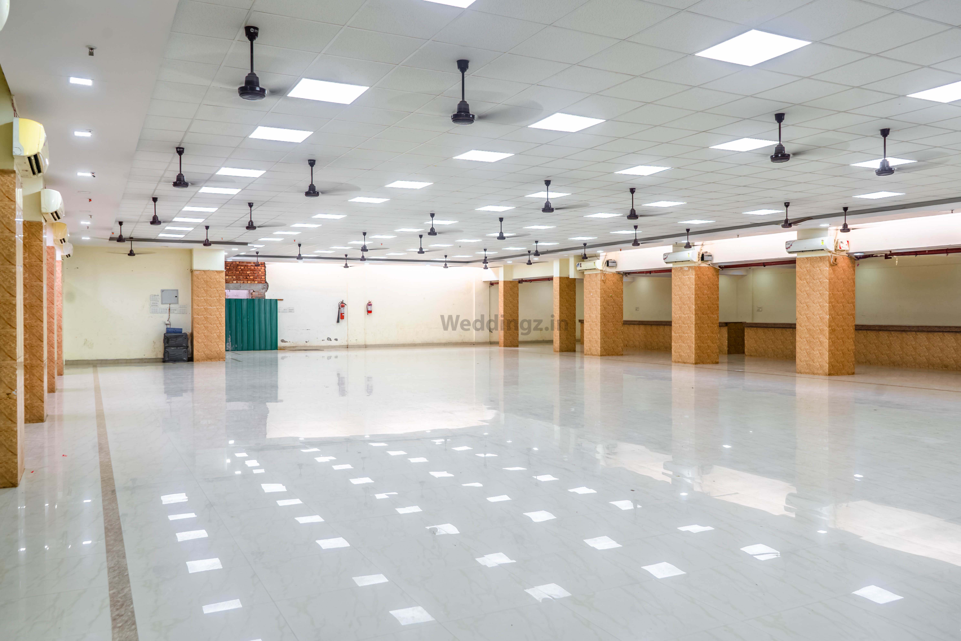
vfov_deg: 46.4
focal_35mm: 28
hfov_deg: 65.5
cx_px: 480
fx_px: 747
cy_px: 320
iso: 250
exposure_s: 1/20
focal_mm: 28
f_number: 7.1
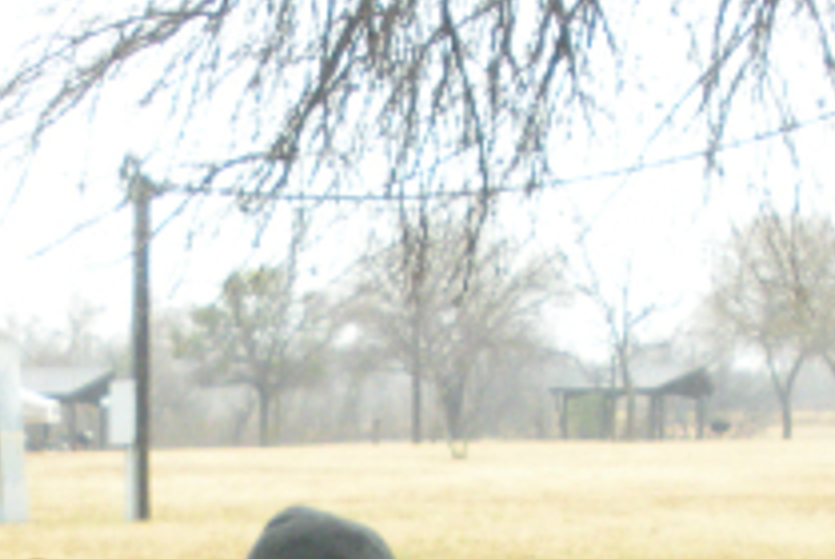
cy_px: 1038
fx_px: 3321
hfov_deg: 14.3
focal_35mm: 143
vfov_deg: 9.2
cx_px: 376
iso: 323
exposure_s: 1/52.4
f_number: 3.5
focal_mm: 6.3
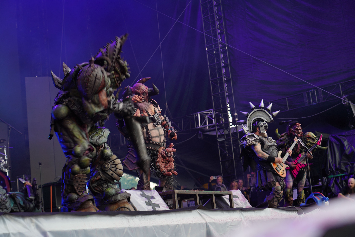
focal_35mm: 59
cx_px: 178
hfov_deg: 33.9
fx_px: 582
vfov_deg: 23.0
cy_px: 118
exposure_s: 1/80
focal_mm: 59
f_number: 4
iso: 100
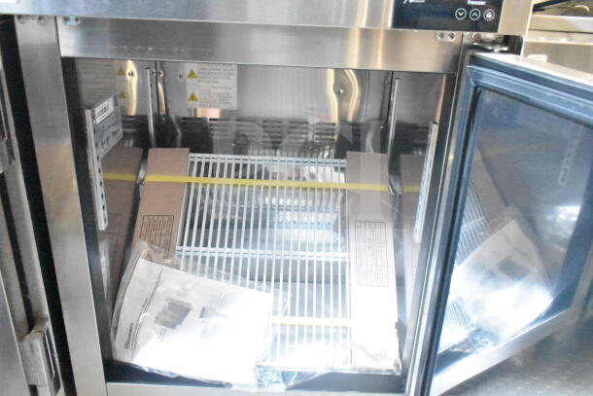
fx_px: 519
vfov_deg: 41.7
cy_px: 198
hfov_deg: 59.5
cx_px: 296
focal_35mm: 32
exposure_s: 1/25
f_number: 3.8
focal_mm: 21
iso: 25600
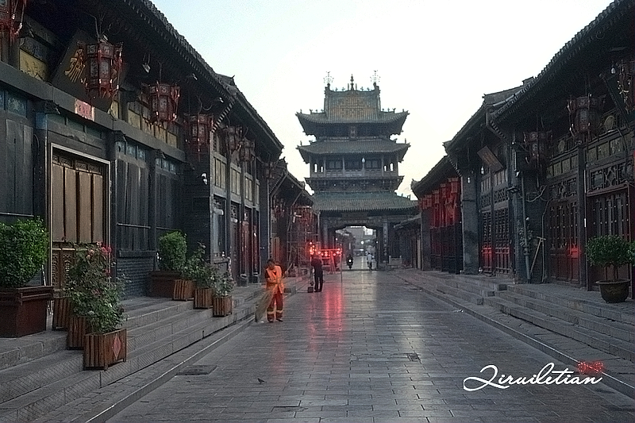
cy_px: 212
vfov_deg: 30.8
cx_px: 318
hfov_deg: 45.0
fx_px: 767
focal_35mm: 44
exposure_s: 1/15
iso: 900
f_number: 4.5
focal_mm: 29
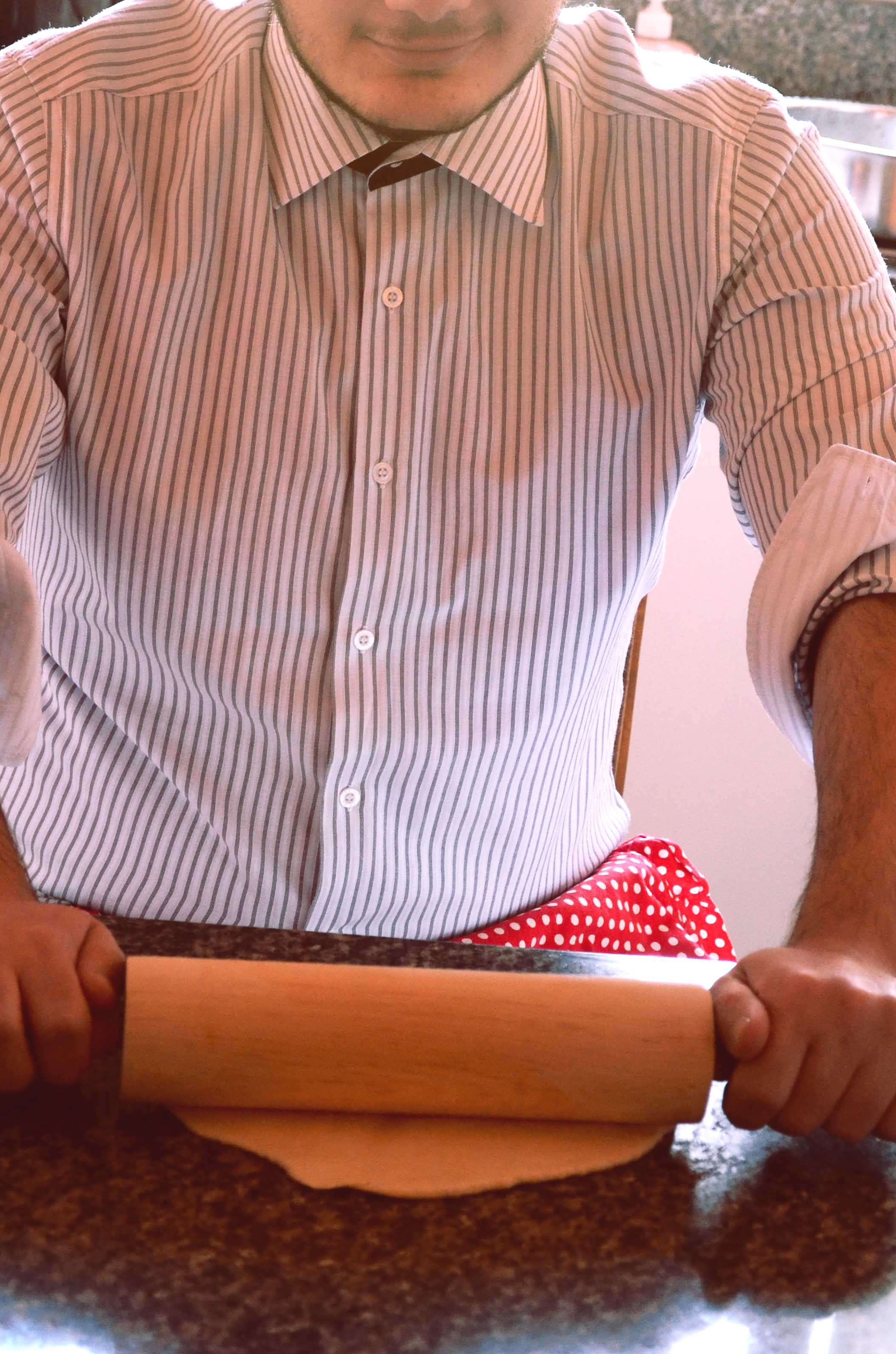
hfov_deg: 14.6
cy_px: 574
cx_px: 368
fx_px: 3487
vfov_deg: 21.9
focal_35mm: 93
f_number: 4.5
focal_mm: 40
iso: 1100
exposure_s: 1/30
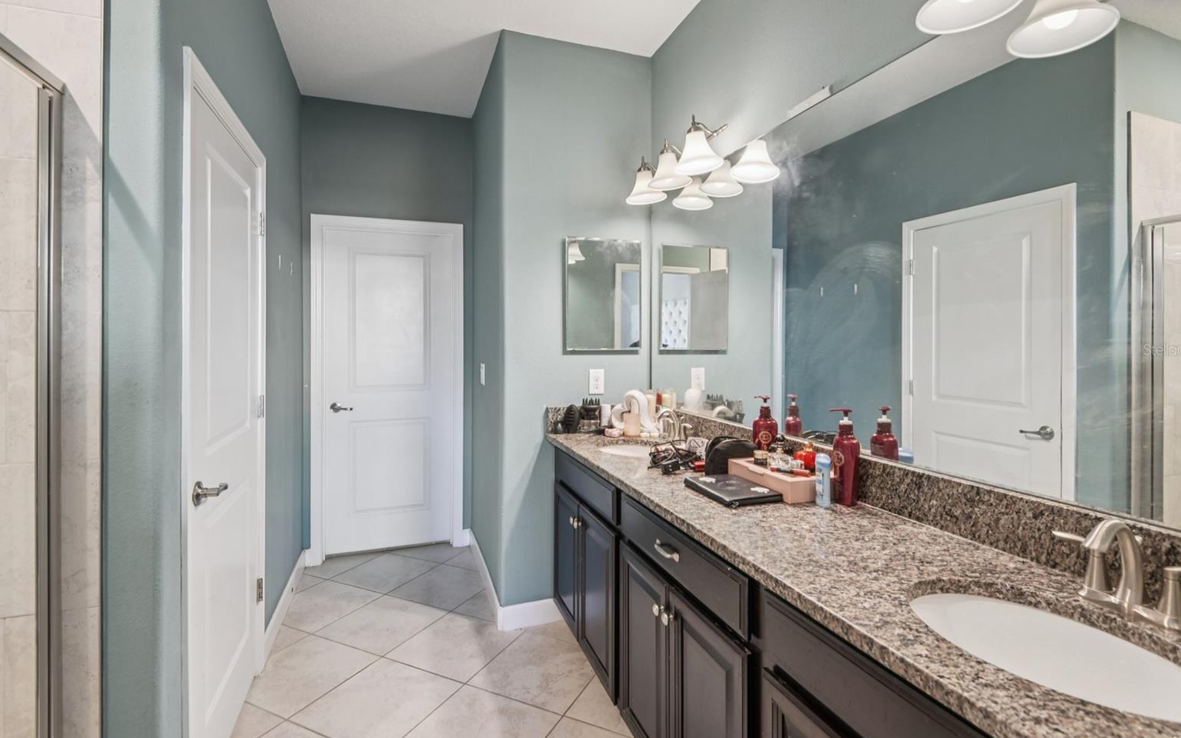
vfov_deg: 68.0
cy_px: 349
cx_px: 596
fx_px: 547
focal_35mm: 17
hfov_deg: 94.4
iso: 400
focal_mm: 16
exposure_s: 1/4
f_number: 8
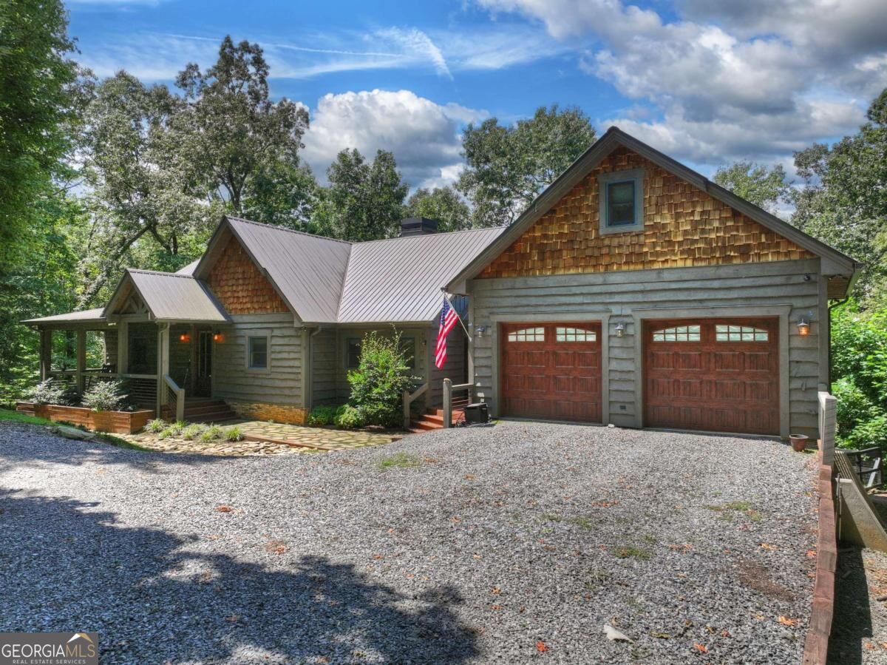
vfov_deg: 56.8
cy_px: 332
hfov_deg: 71.6
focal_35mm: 24
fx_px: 615
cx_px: 444
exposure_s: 1/4000
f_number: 2.8
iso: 160
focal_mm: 12.3
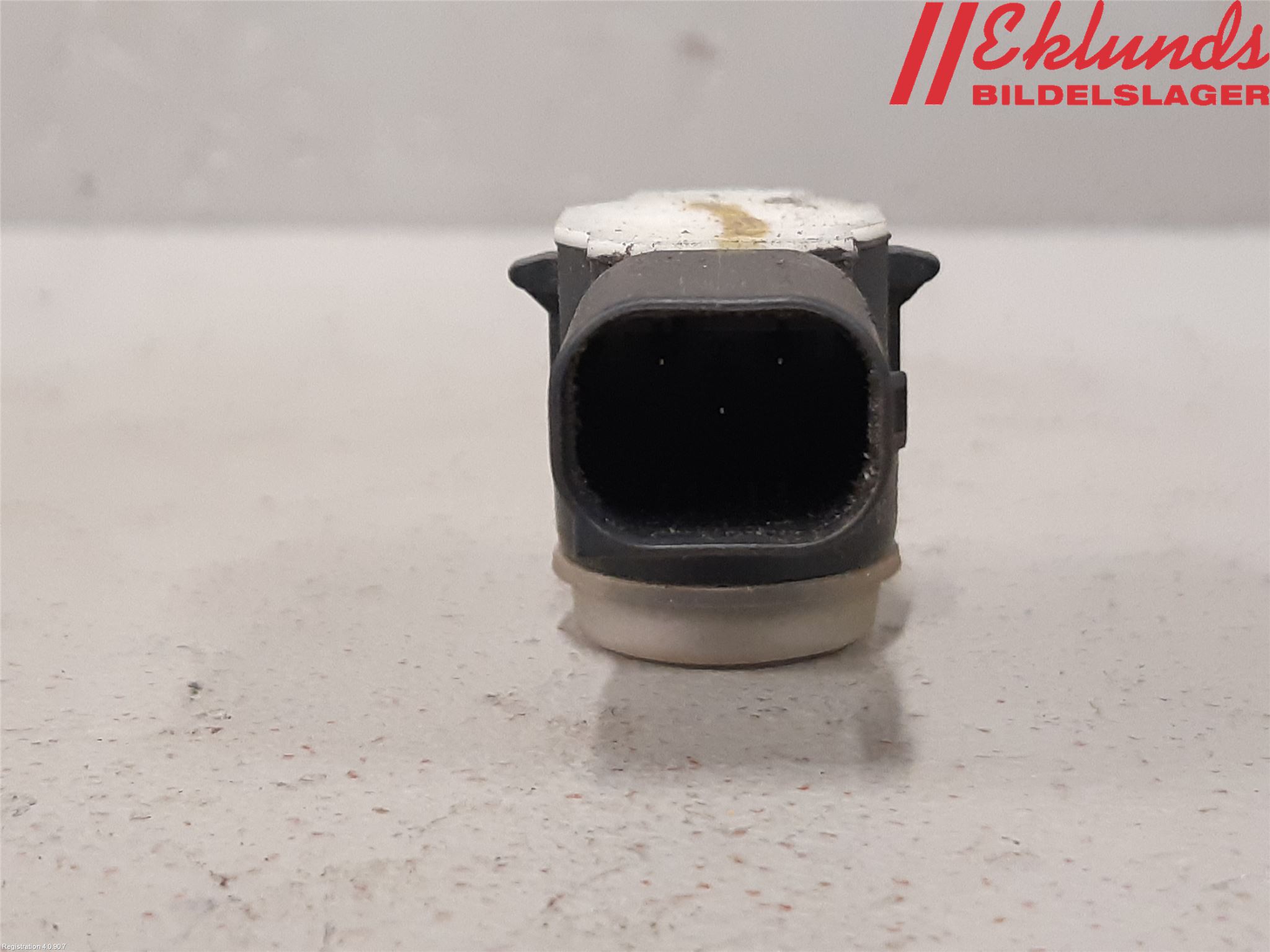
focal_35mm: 26
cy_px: 476
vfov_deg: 53.1
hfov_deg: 67.3
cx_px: 635
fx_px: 954
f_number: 1.7
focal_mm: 3.93
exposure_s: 1/50
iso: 200
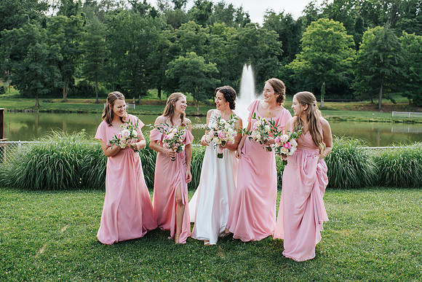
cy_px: 136
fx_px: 485
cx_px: 225
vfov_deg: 32.4
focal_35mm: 41
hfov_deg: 47.0
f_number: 3.2
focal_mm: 35
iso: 180
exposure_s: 1/640
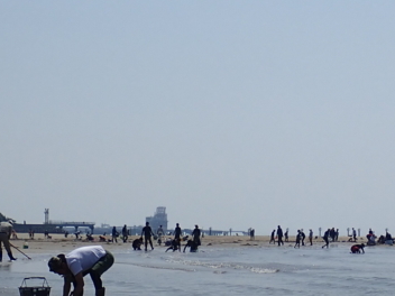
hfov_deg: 15.6
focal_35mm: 125
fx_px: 1426
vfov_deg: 11.9
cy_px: 149
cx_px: 327
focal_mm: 7.86
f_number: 11
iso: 100
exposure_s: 1/320
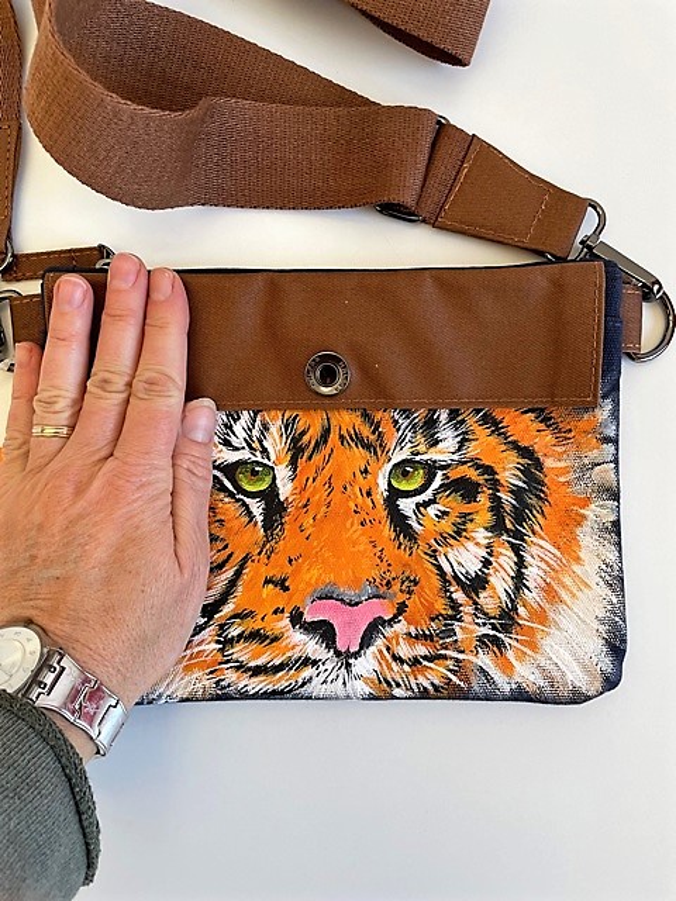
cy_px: 450
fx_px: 677
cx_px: 338
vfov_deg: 67.3
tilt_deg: -88.4
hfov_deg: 53.1
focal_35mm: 26
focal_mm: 4.2
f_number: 1.6
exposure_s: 1/121
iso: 100
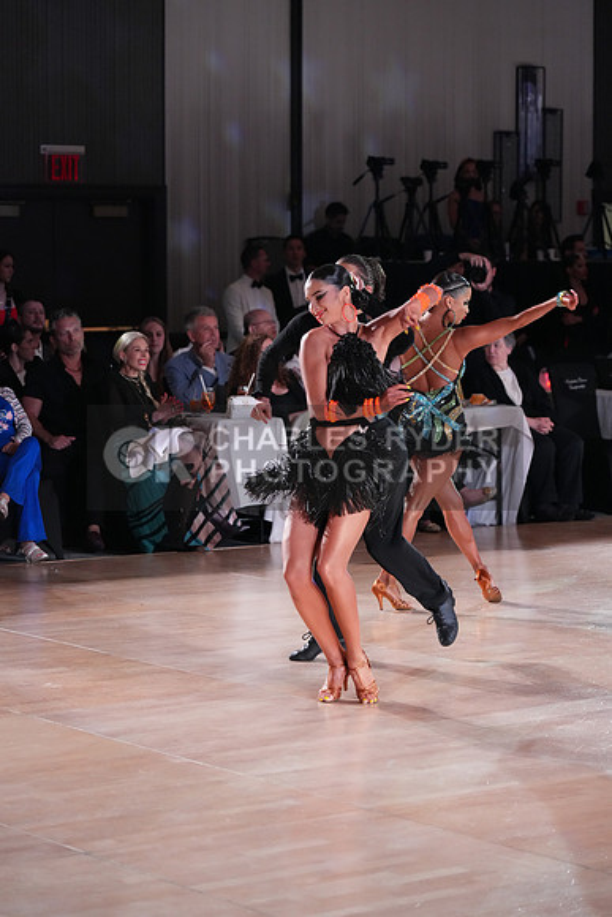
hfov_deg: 13.0
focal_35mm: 105
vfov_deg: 19.5
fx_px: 2676
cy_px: 458
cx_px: 306
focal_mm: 105
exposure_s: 1/400
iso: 5000
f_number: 4
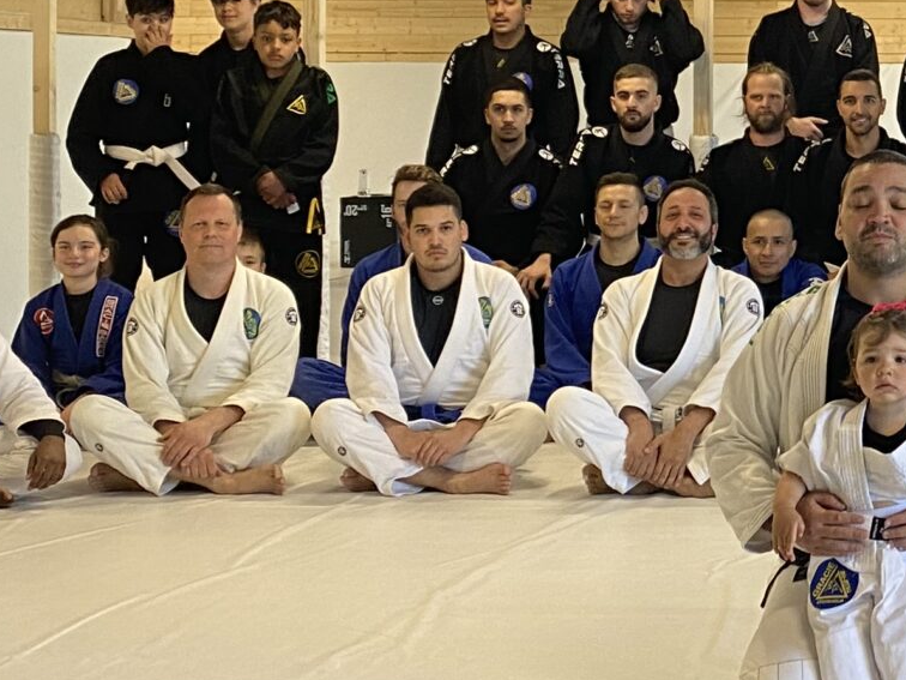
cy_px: 119
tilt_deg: +0.9
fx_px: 2303
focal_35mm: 88
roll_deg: +0.1
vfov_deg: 16.6
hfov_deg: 20.5
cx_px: 1153
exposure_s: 1/50
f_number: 1.8
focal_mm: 4.25
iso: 80
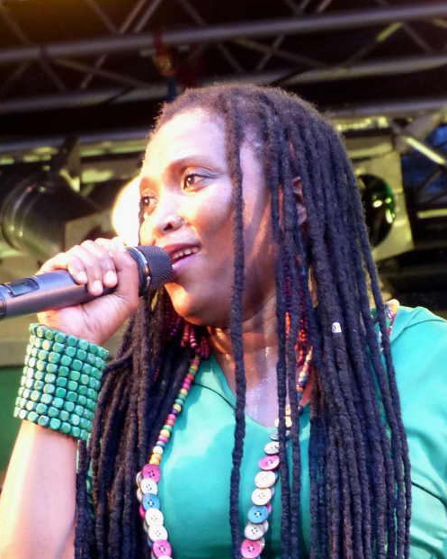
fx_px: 3092
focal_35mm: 187
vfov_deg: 10.3
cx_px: 273
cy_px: 422
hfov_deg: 8.3
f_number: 2.8
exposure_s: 1/30
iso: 400
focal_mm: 21.4
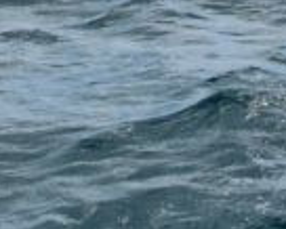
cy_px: -283
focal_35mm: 331
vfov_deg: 4.6
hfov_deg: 5.8
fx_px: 2804
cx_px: -38
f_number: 5
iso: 900
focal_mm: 60
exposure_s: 1/8000
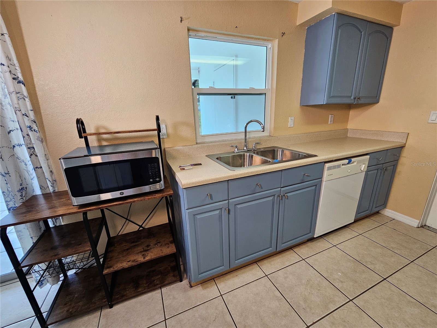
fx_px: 164
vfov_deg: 89.9
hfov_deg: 106.2
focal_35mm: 13
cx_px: 218
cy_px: 164
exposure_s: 1/60
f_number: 2.2
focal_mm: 2.2
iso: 100
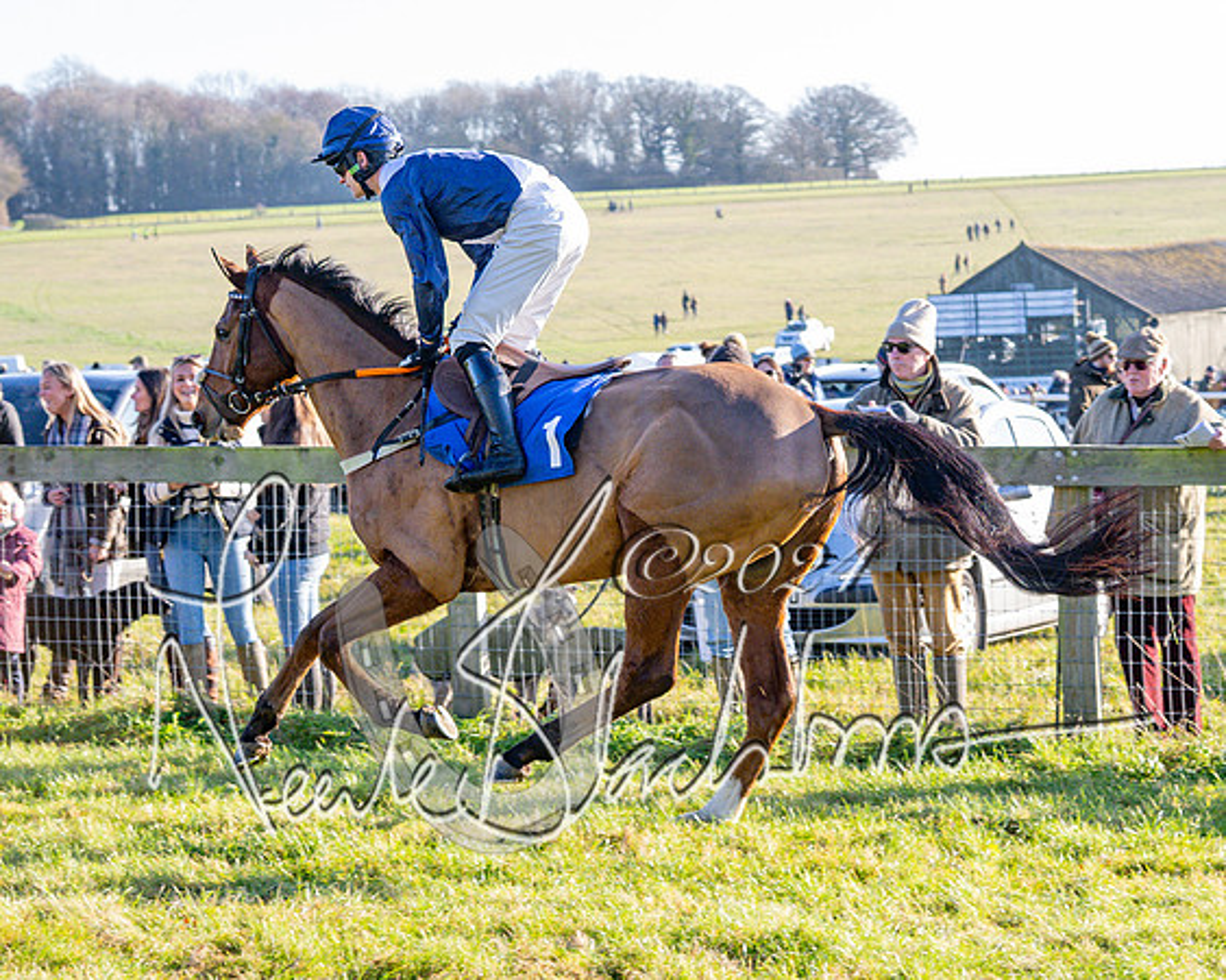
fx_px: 3735
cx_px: 805
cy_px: 605
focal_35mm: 103
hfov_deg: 18.6
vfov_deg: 14.9
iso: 640
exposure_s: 1/1000
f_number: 4
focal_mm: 48
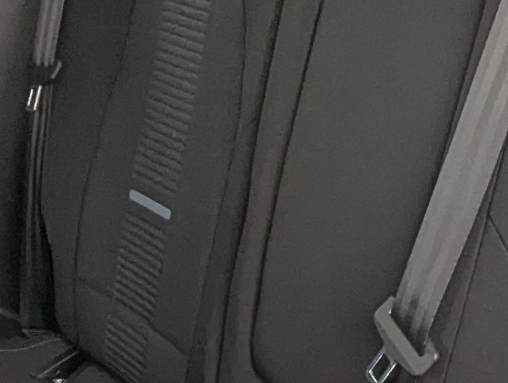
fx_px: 1131
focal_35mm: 77
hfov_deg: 24.8
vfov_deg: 17.6
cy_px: 534
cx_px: 429
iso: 94
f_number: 2.2
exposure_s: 1/52.6
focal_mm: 2.35
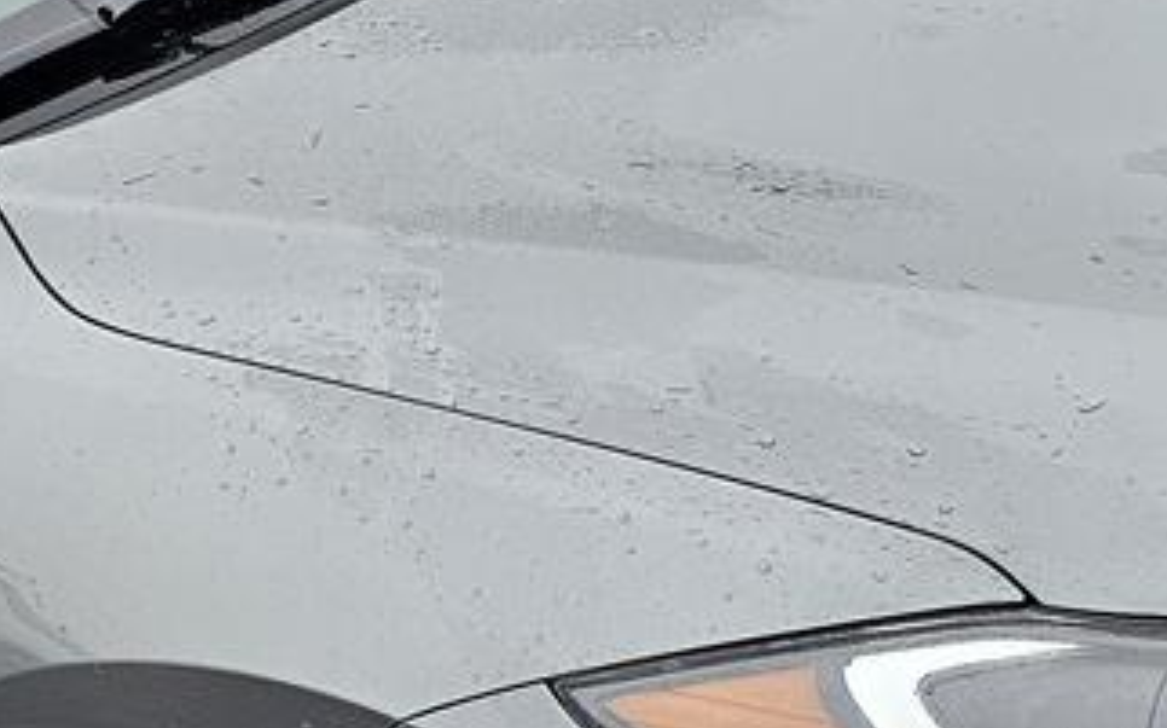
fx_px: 3084
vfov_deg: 13.4
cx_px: 210
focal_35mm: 97
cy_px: 583
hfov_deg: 21.1
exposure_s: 1/207
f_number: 1.7
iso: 200
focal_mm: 6.3
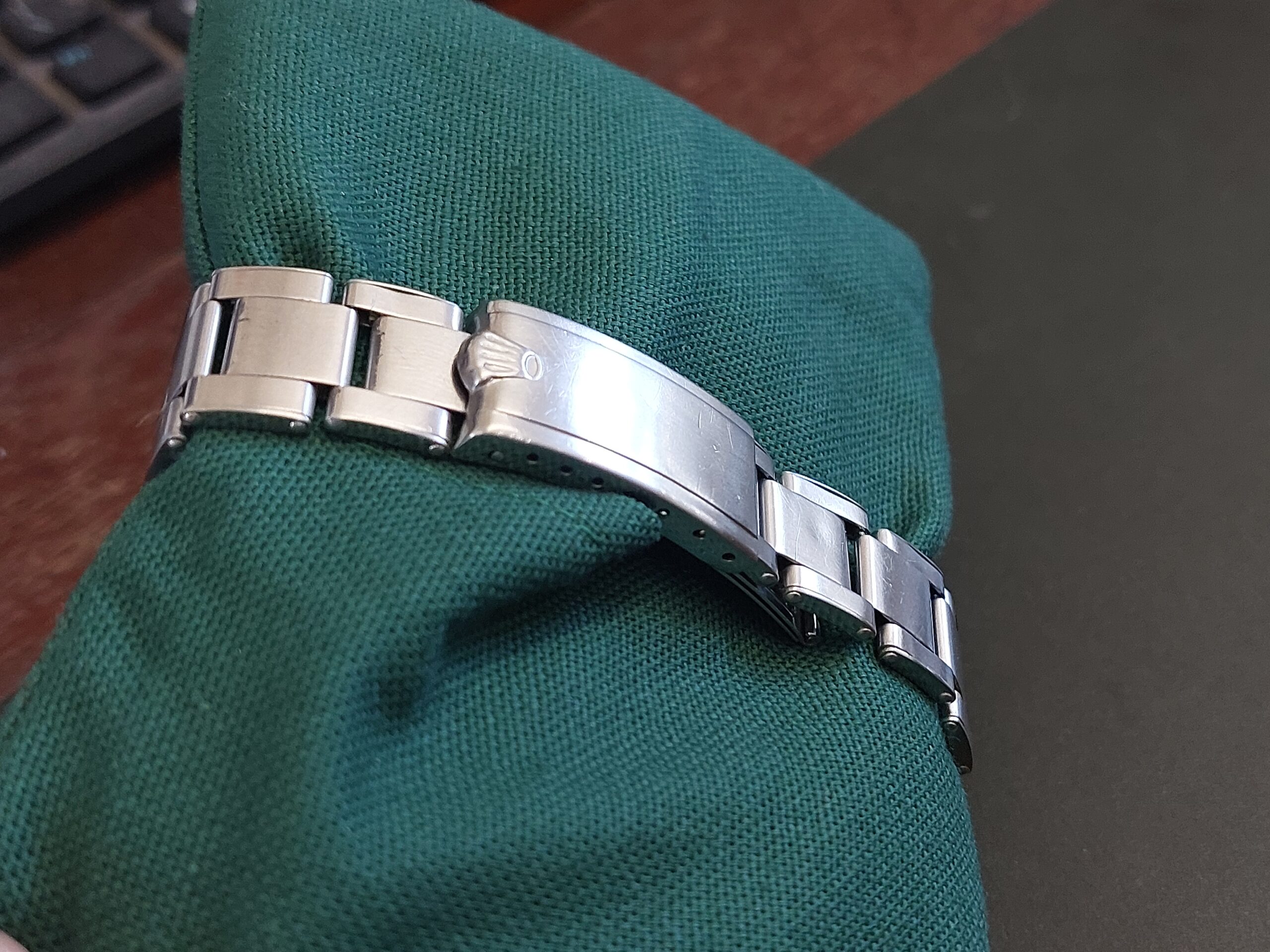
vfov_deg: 54.9
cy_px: 476
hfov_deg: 69.4
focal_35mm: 25
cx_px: 635
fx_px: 917
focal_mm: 5.23
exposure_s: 1/50
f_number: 1.8
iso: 125
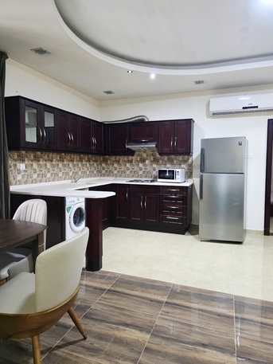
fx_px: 242
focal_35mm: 23
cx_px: 136
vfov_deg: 73.9
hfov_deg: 58.9
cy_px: 182
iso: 1250
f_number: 1.7
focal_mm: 6.3
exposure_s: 1/101
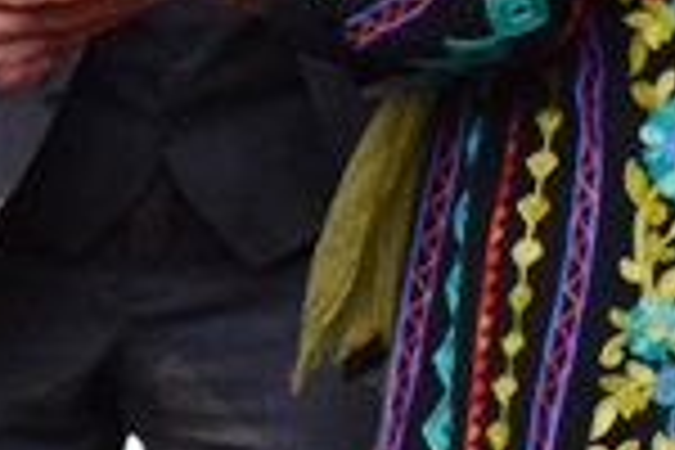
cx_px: -513
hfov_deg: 6.0
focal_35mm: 340
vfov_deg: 4.0
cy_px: -2
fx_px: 6375
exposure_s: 1/60
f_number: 4.2
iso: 2500
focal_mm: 34
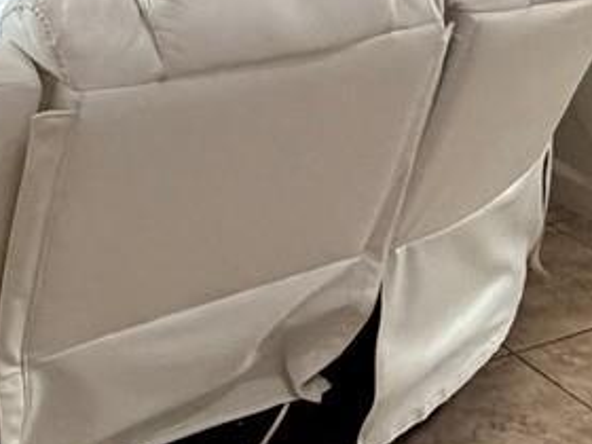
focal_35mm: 80
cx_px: 442
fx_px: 1368
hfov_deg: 24.2
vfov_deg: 17.4
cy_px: -118
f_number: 2.2
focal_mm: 2.22
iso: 500
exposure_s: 1/59
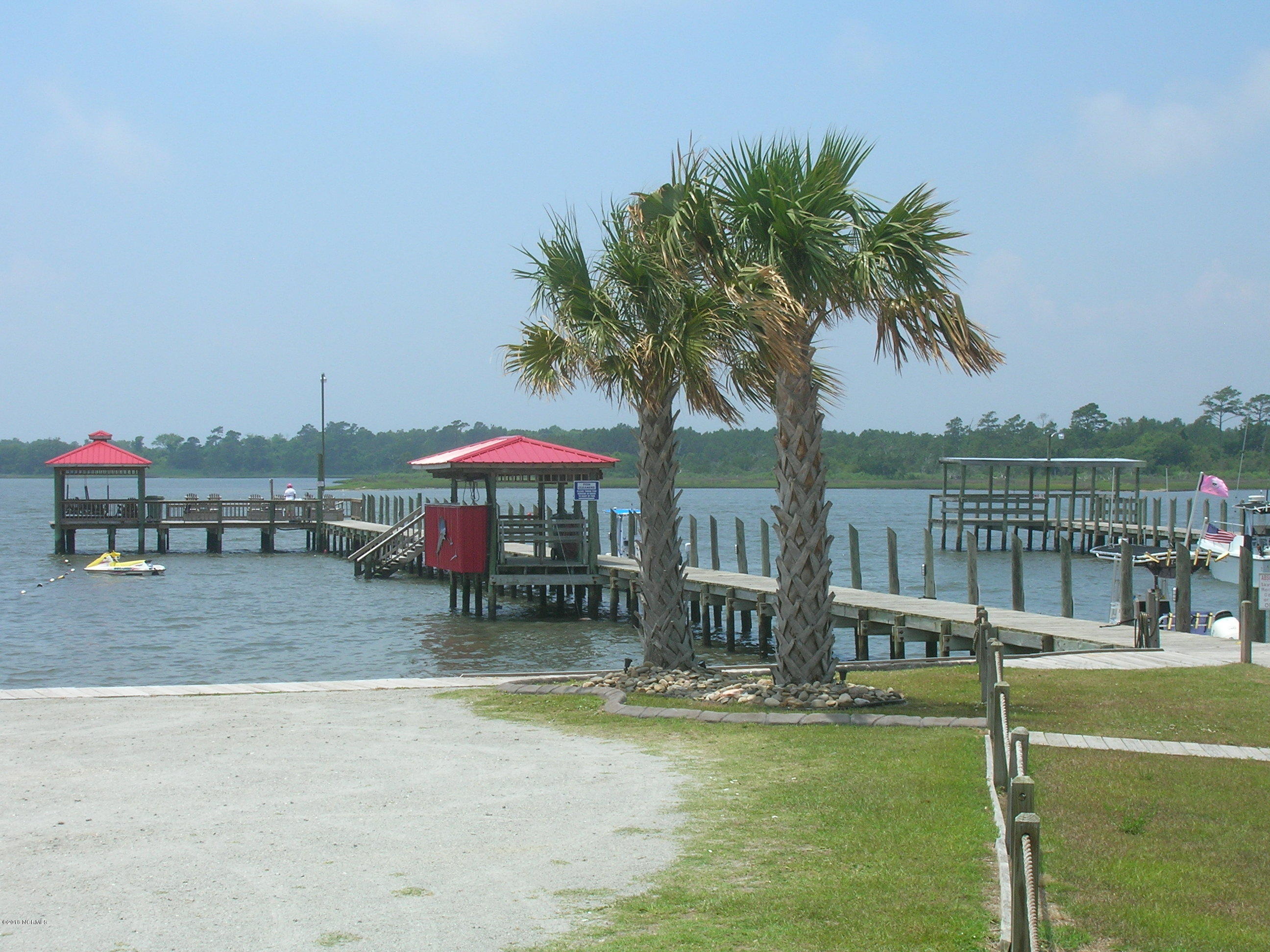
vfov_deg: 22.3
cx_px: 635
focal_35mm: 66
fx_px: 2421
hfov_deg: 29.4
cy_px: 476
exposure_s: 1/257
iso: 50
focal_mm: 11
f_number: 6.4
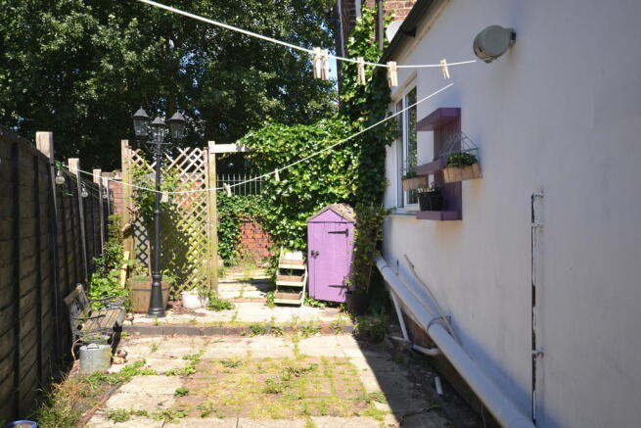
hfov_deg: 61.9
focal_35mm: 30
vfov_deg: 43.6
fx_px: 534
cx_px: 320
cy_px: 214
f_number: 5.6
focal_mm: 20
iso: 100
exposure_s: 1/125
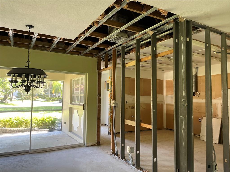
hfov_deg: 67.3
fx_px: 173
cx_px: 115
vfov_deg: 53.1
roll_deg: +0.1
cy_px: 86
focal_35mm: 26
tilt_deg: +3.3
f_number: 1.6
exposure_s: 1/103
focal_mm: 4.2
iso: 125
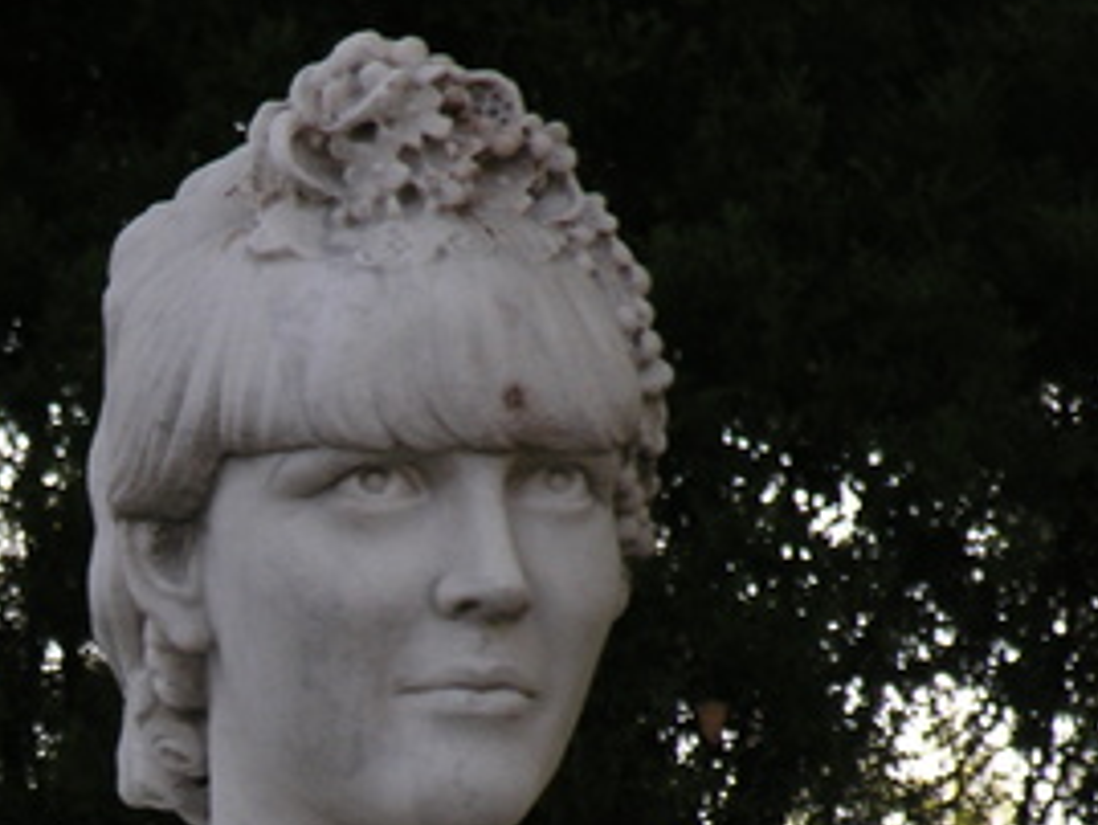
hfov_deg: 2.4
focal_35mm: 821
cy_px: 1050
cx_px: -216
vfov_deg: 1.8
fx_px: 26053
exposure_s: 1/81.6
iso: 50
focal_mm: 71
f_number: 4.7
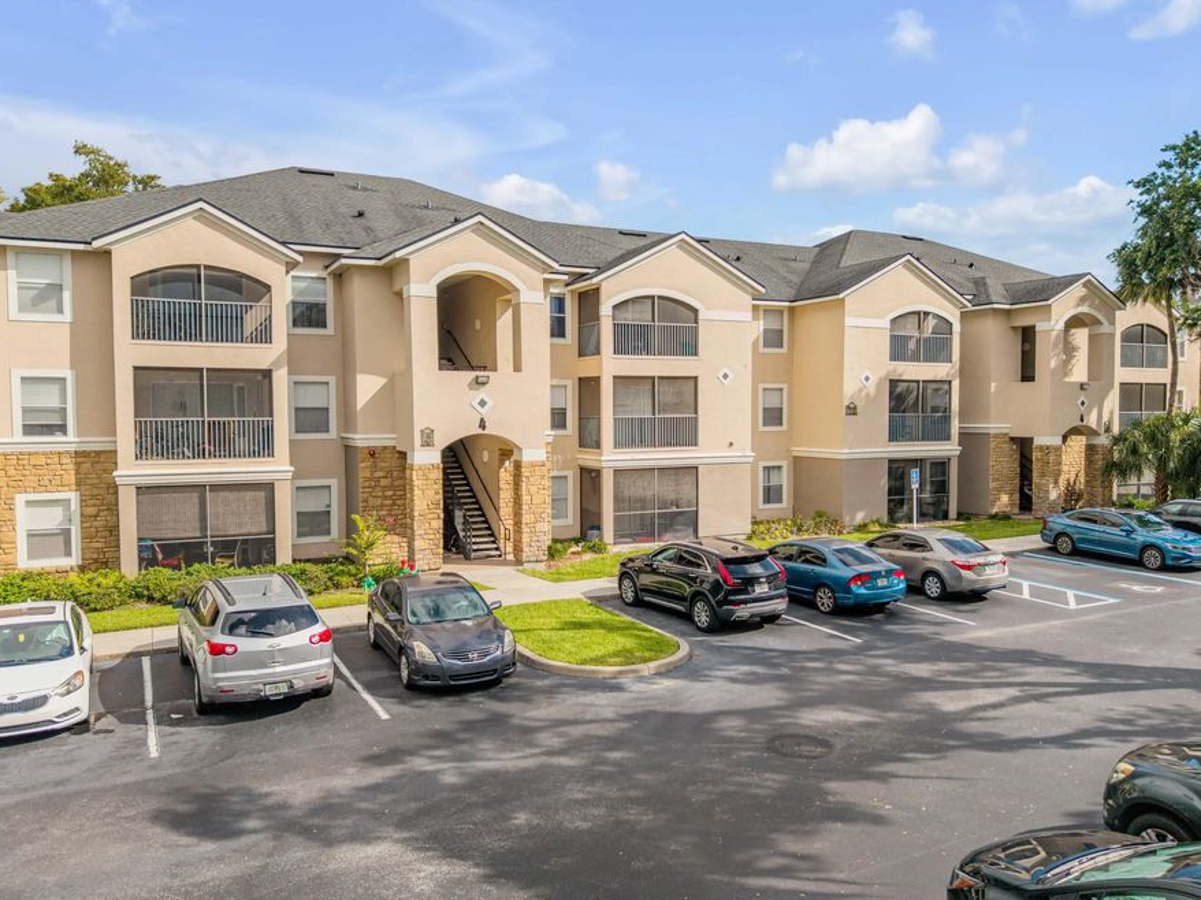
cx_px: 616
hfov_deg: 63.4
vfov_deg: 49.7
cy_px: 449
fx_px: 971
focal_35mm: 28
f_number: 1.8
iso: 140
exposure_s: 1/500
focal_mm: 8.67
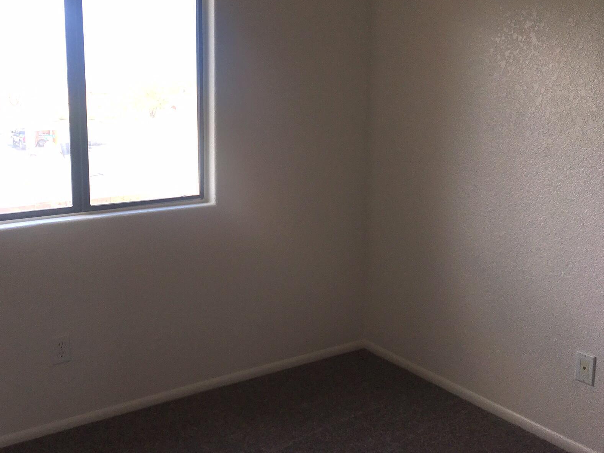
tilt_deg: -9.3
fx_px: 646
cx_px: 221
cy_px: 174
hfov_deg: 49.6
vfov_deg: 38.5
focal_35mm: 37
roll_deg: +1.1
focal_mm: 4.15
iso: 25
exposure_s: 1/264
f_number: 2.2
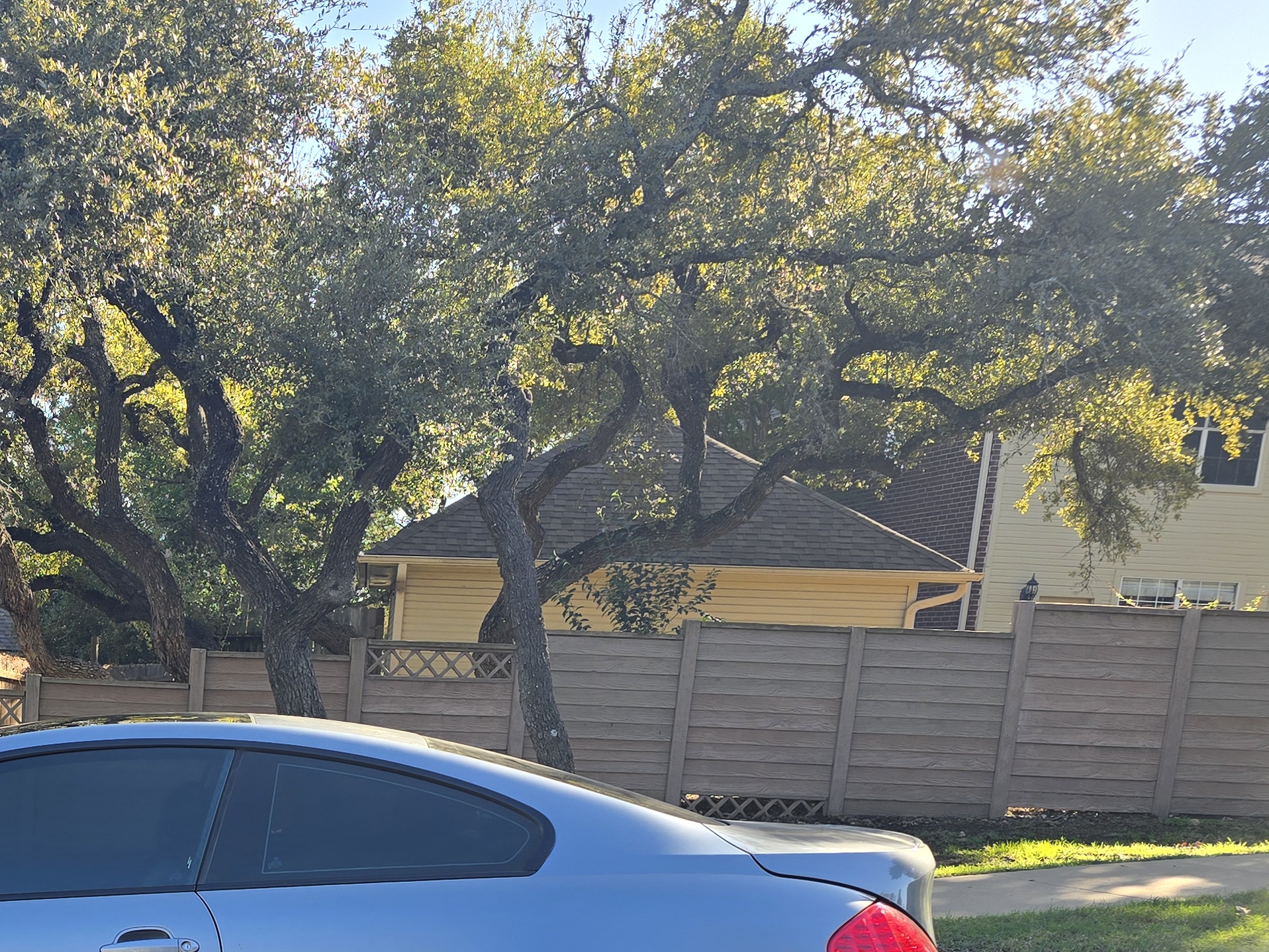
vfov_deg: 28.1
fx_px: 1760
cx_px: 39
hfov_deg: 36.2
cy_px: 989
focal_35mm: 48
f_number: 1.7
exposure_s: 1/243
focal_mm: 6.3
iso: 12
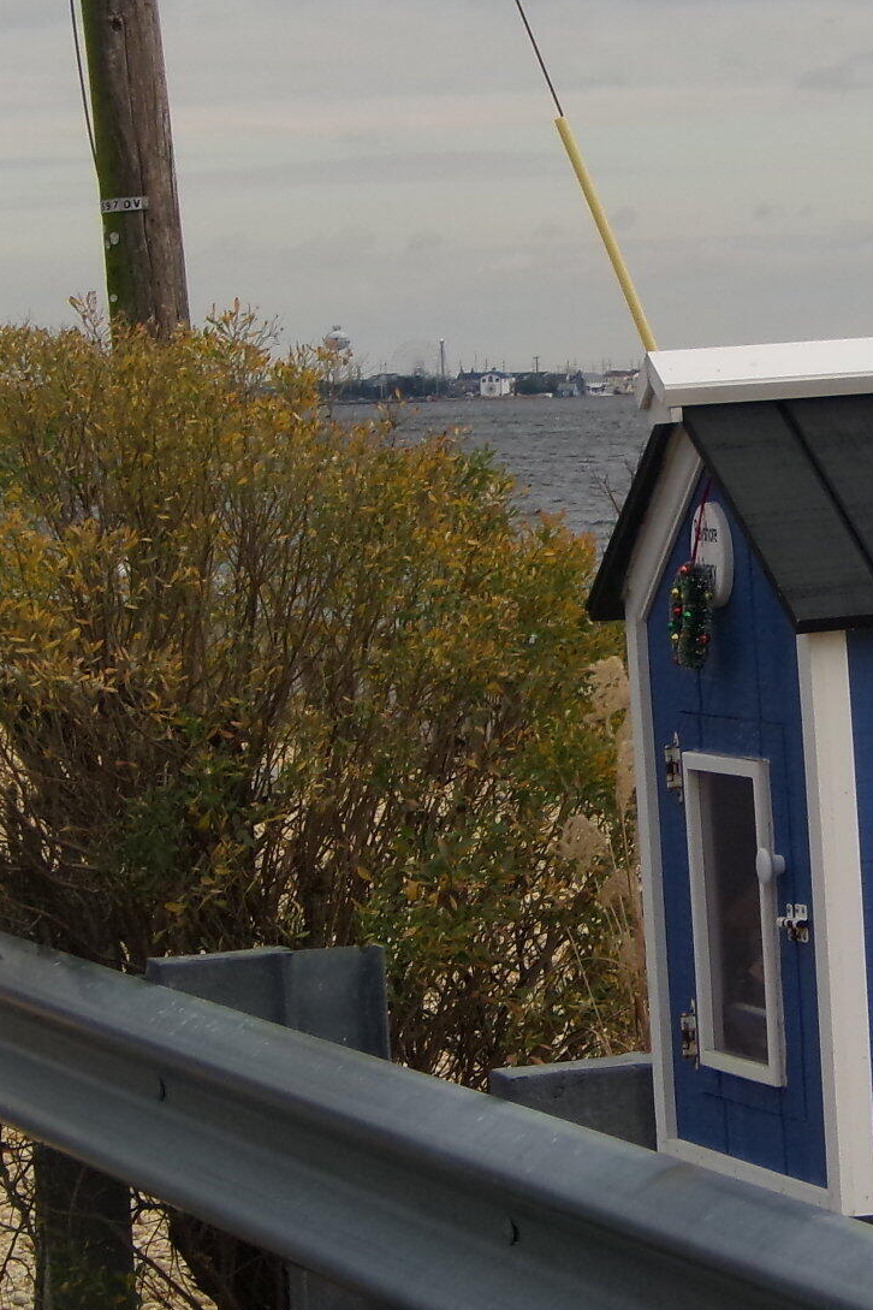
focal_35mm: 176
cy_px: 574
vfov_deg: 11.7
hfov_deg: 7.8
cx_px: 897
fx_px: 6401
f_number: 10.34
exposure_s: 1/140
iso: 100
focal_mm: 15.9
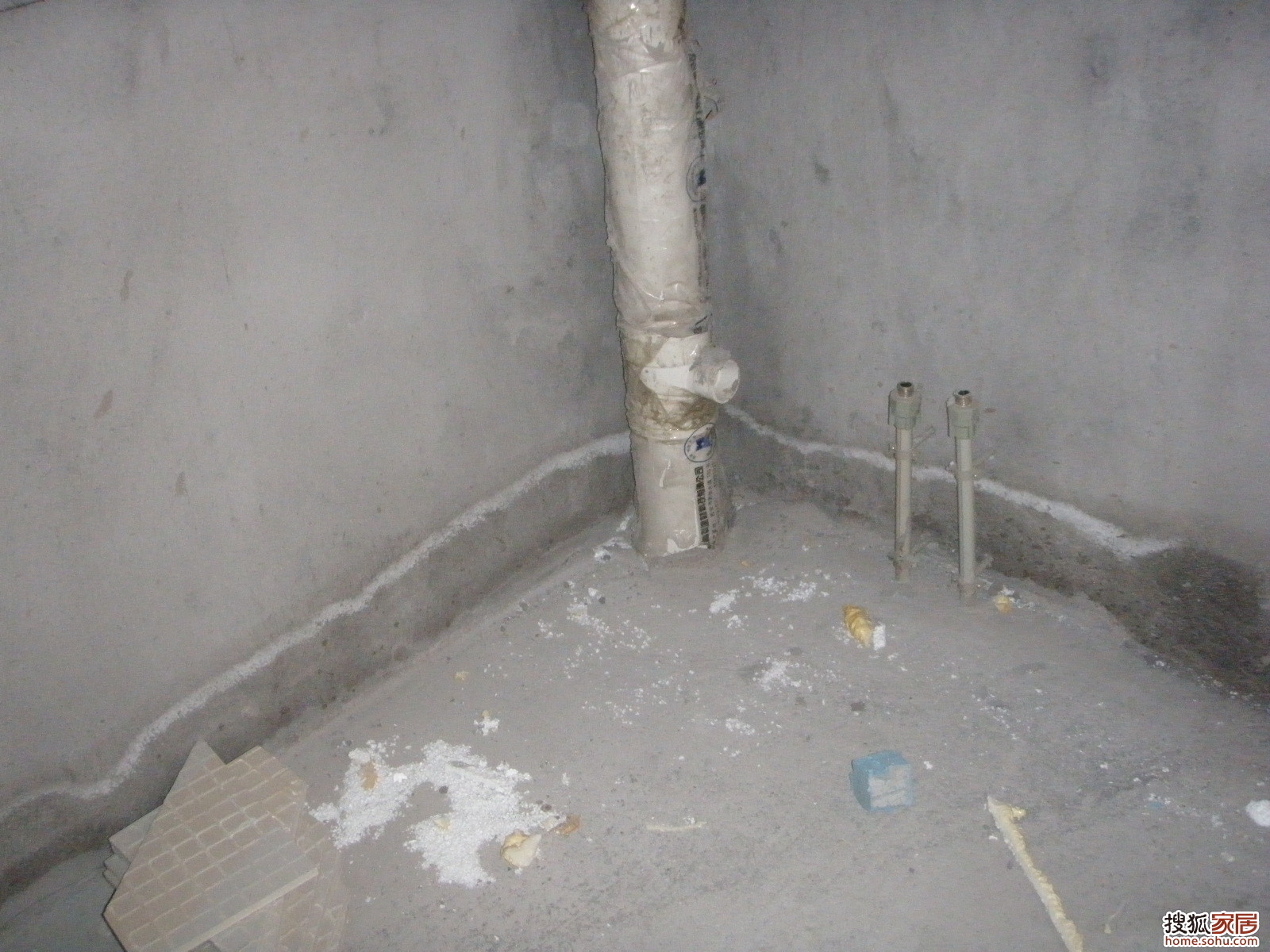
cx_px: 635
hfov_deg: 49.0
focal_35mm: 38
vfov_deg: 37.7
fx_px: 1394
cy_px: 476
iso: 800
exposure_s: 1/30
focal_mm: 6.7
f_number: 3.5
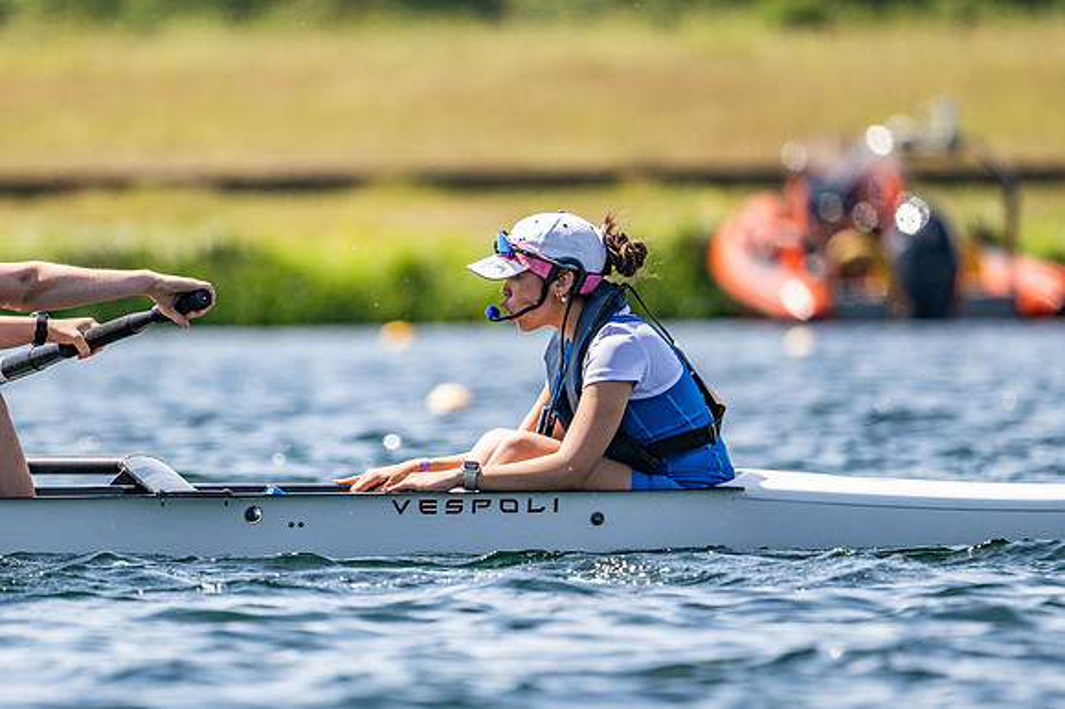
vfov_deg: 2.3
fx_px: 17739
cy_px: 354
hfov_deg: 3.4
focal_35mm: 600
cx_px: 532
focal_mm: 400
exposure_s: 1/2500
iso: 250
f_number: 4.5
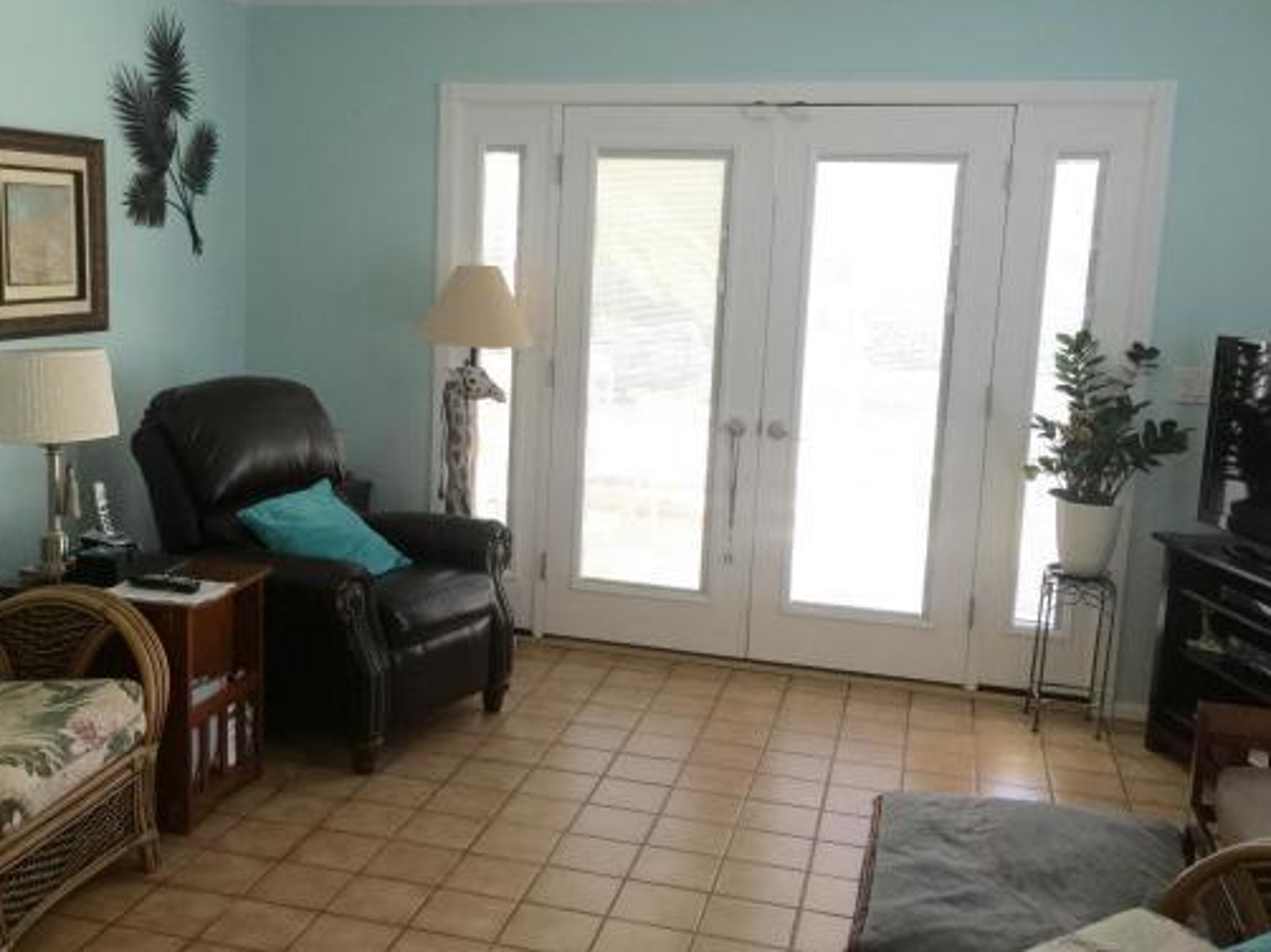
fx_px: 1358
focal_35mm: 37
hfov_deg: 49.8
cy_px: 468
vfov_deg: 38.6
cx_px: 509
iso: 40
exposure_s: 1/30
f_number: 2.2
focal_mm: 4.15
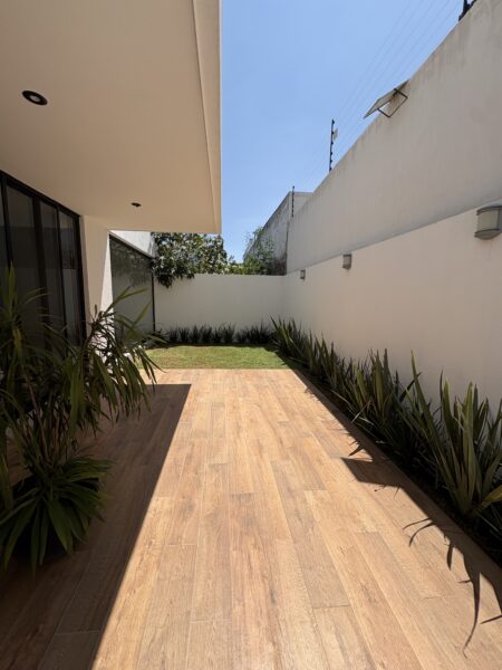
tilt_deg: -6.9
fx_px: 271
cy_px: 335
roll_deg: -0.3
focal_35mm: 14
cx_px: 251
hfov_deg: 85.7
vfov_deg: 102.1
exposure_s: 1/2770
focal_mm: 2.22
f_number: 2.2
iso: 50
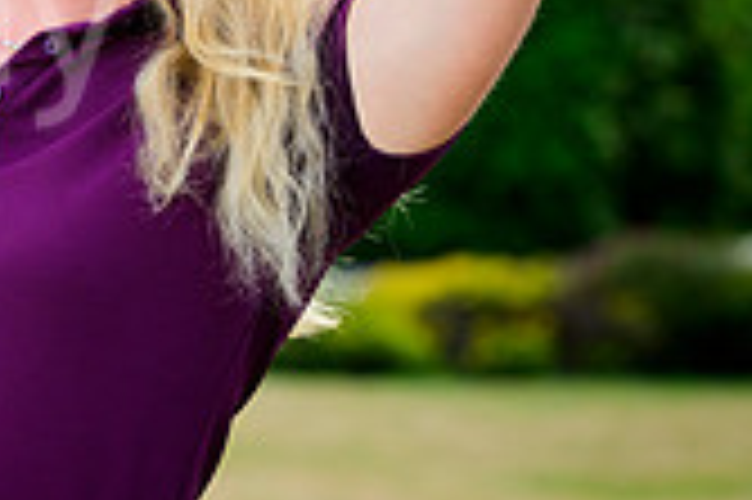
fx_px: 7012
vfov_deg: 4.1
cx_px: -410
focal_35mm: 336
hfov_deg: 6.1
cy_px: -223
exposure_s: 1/200
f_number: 4
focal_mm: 94
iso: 160
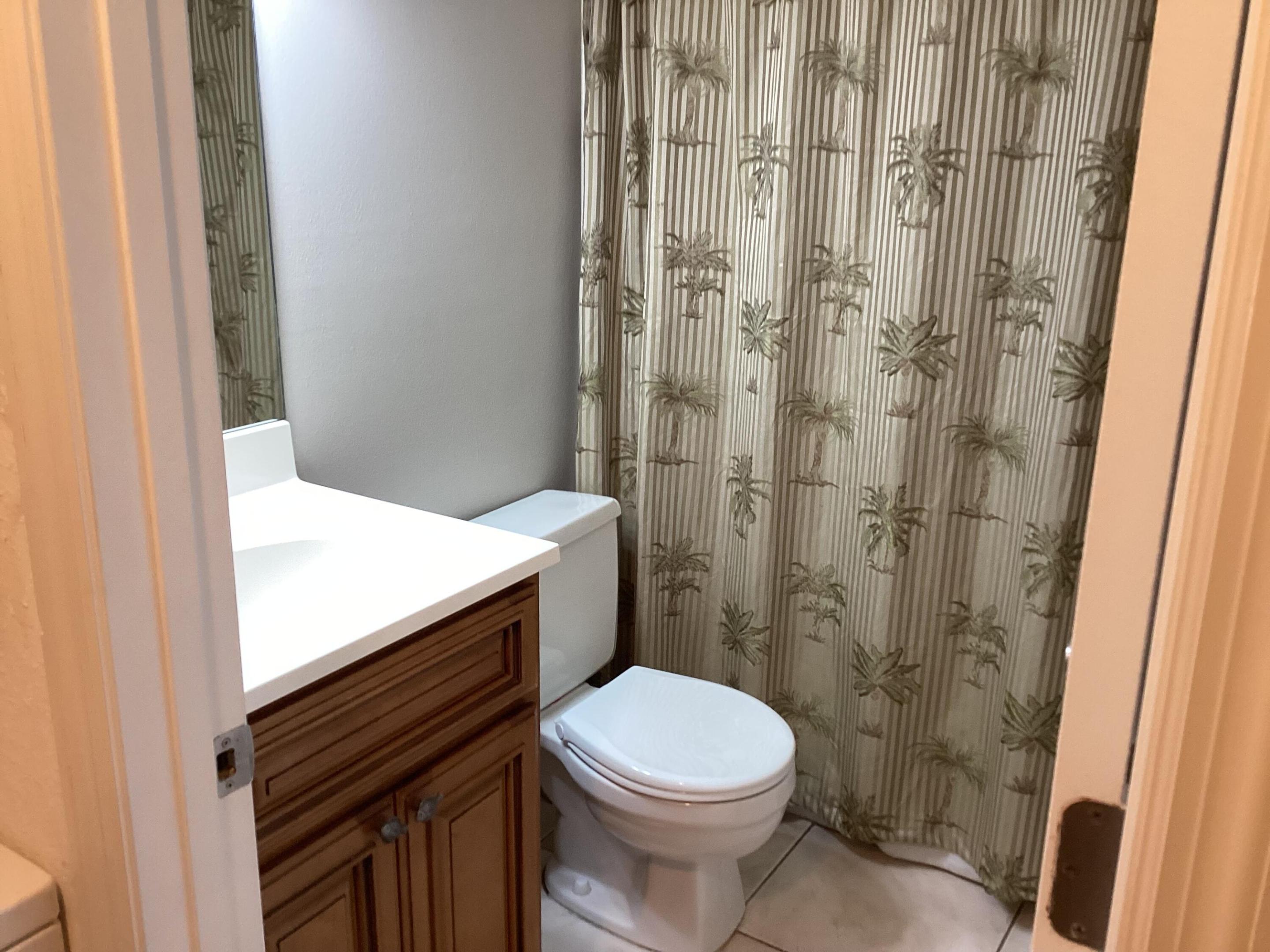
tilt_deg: -15.6
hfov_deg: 58.4
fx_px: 1137
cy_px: 476
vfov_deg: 45.4
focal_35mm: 31
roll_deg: -0.1
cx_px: 635
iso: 100
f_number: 2.4
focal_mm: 3.3
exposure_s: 1/60
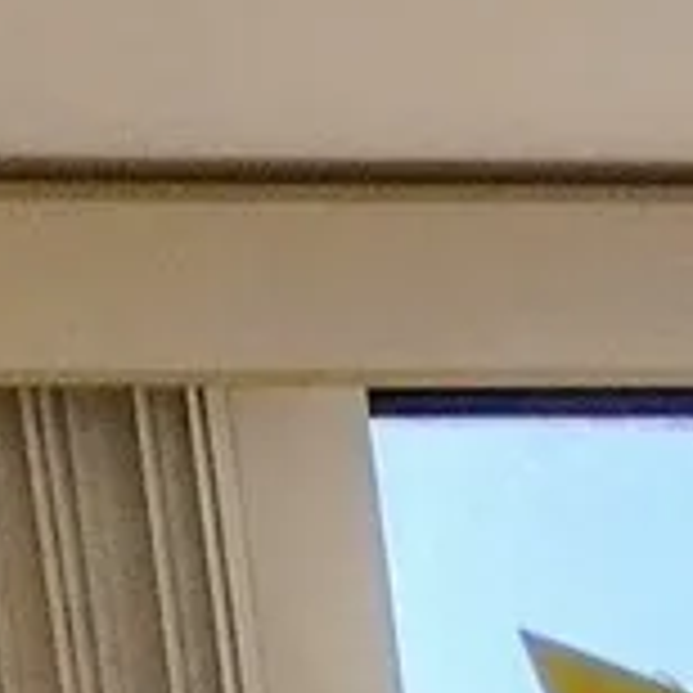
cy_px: 3465
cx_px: 2174
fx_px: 4983
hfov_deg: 7.0
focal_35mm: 220
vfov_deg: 5.7
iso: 100
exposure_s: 1/188
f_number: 1.8
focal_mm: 5.56
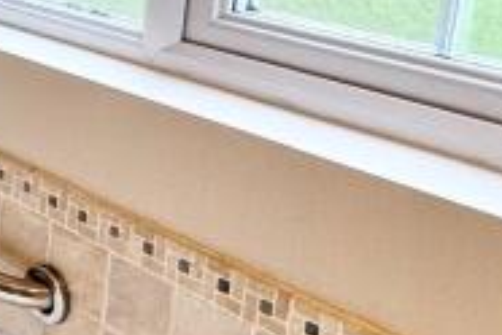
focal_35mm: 80
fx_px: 1115
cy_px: 41
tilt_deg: -13.2
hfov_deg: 18.8
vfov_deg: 16.9
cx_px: -429
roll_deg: +2.1
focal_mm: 2.22
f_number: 2.2
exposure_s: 1/100
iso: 125
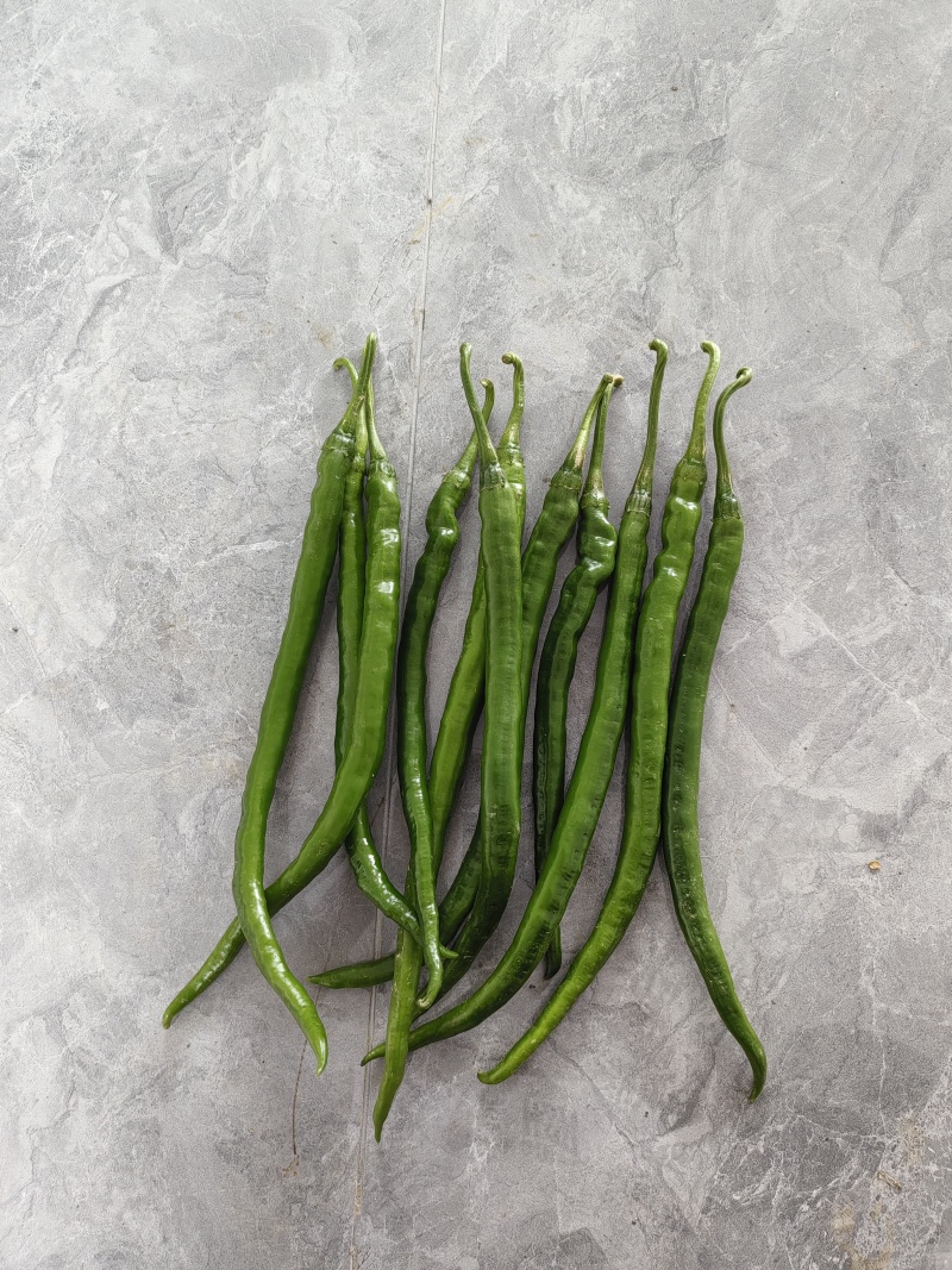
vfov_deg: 65.3
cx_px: 476
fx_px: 990
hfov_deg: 51.3
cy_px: 635
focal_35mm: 27
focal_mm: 5.52
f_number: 1.9
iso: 250
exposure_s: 1/100
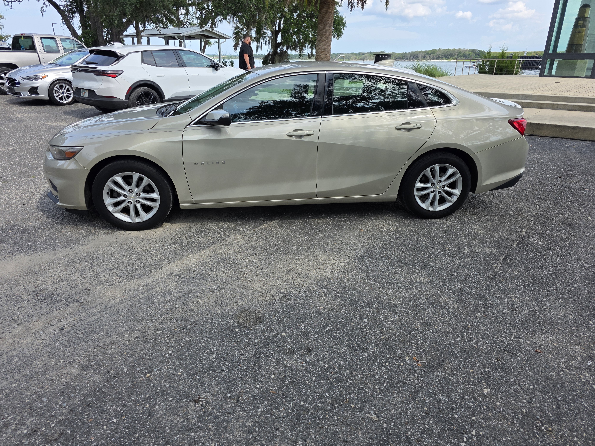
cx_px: 298
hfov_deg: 73.9
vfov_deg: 58.9
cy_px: 223
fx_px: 395
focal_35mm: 23
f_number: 1.7
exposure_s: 1/2805
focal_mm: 6.3
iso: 80
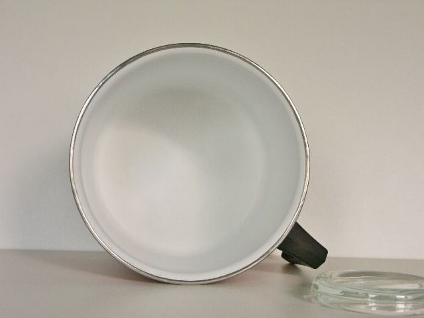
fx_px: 649
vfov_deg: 27.5
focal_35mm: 53
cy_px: 159
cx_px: 212
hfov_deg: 36.2
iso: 64
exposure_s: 1/80
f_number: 3.5
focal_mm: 13.75
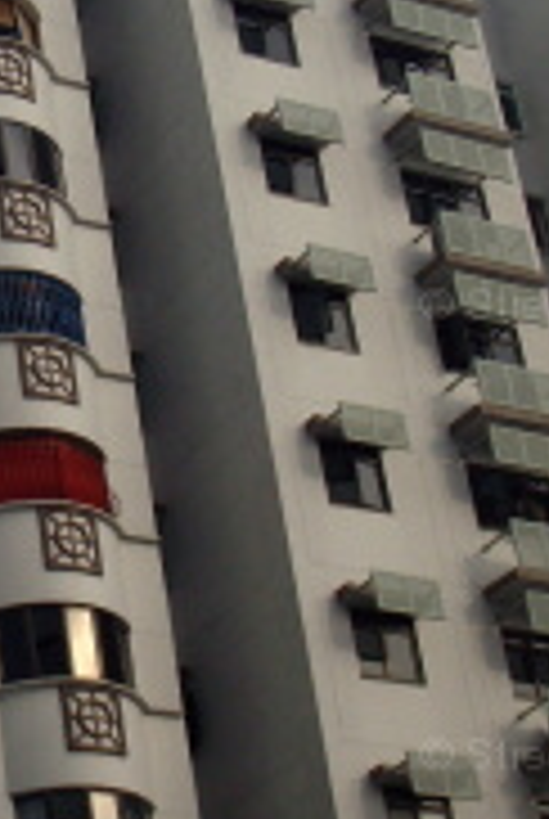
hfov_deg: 11.6
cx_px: -144
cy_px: 310
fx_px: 2643
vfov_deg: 17.6
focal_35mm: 116
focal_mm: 6.2
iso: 80
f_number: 5.6
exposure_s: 1/250
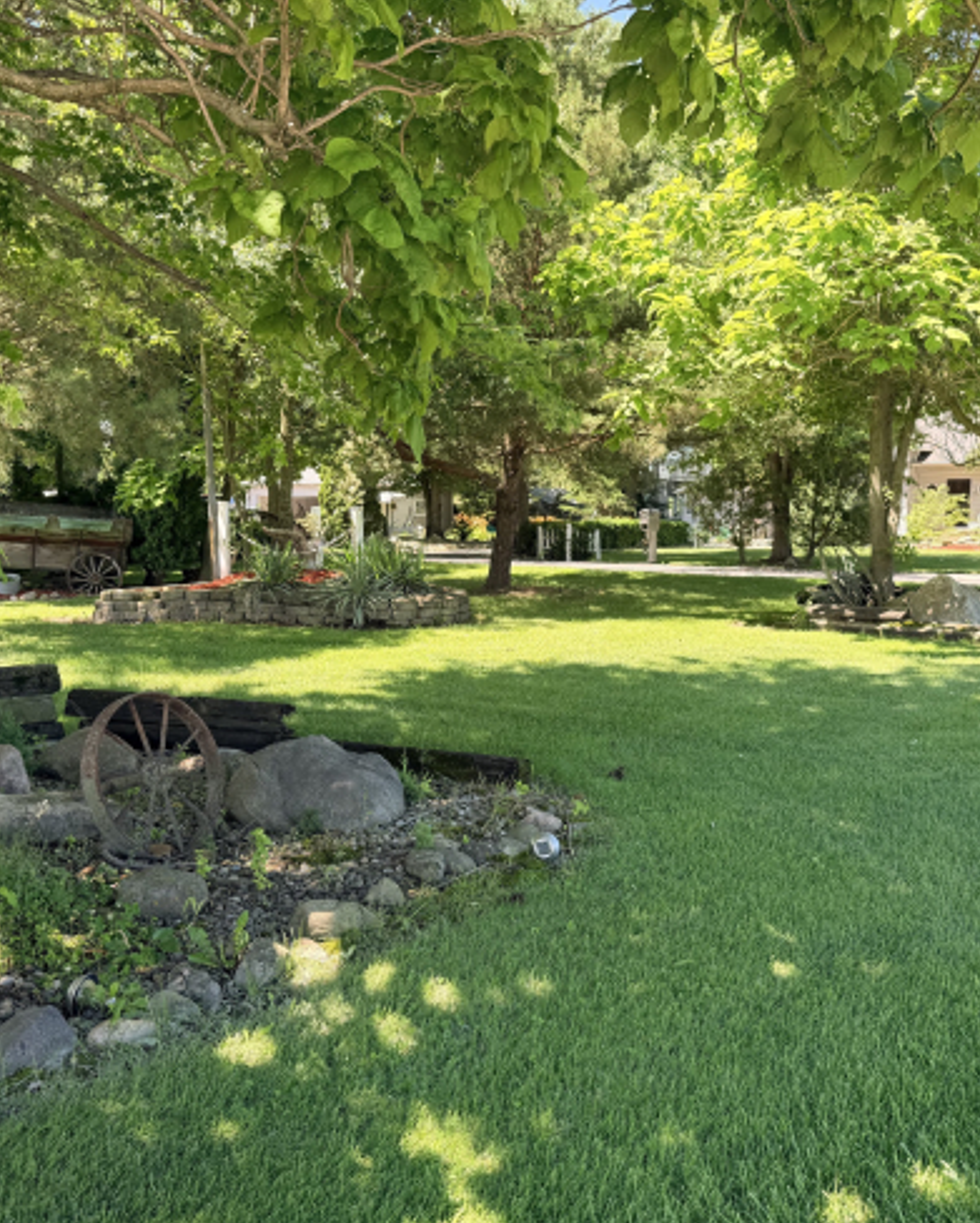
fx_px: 1159
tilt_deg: -4.7
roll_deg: +0.0
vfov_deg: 55.6
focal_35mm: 32
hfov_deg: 45.8
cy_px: 622
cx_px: 503
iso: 80
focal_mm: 6.76
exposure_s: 1/459
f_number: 1.78
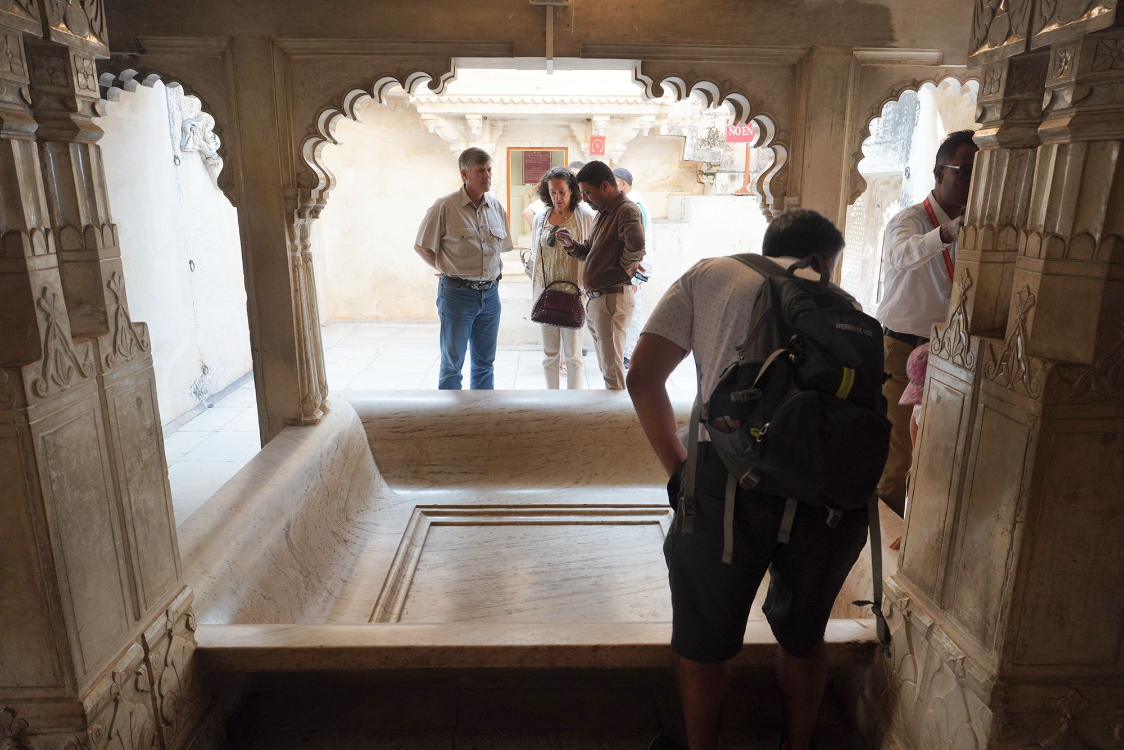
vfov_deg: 53.1
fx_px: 749
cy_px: 375
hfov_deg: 73.7
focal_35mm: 24
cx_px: 562
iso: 800
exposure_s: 1/100
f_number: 6.3
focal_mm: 24
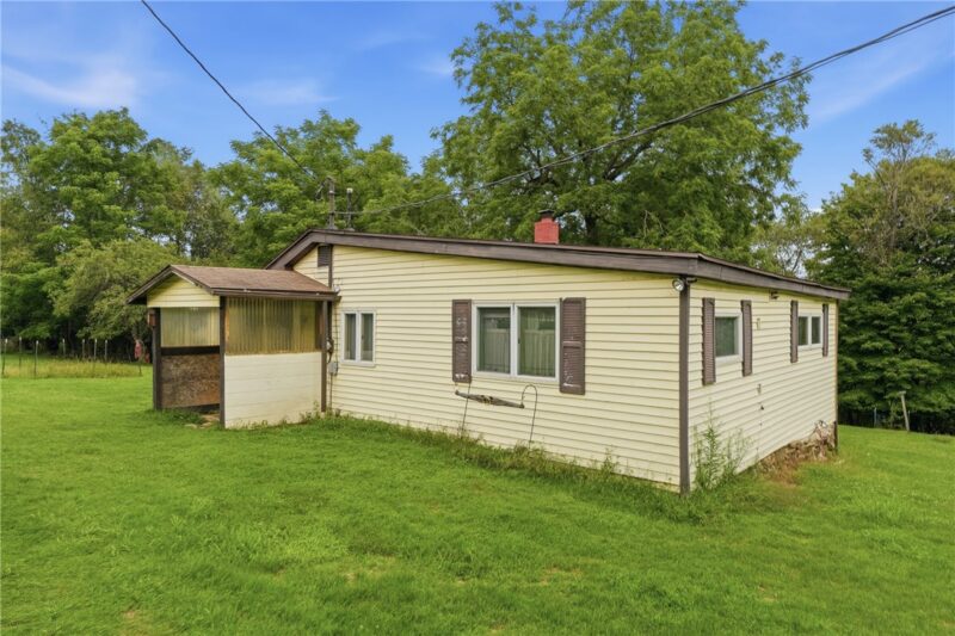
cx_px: 478
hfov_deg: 73.8
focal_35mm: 24
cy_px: 318
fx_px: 636
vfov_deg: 53.1
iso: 400
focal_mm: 24
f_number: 6.3
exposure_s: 1/8000
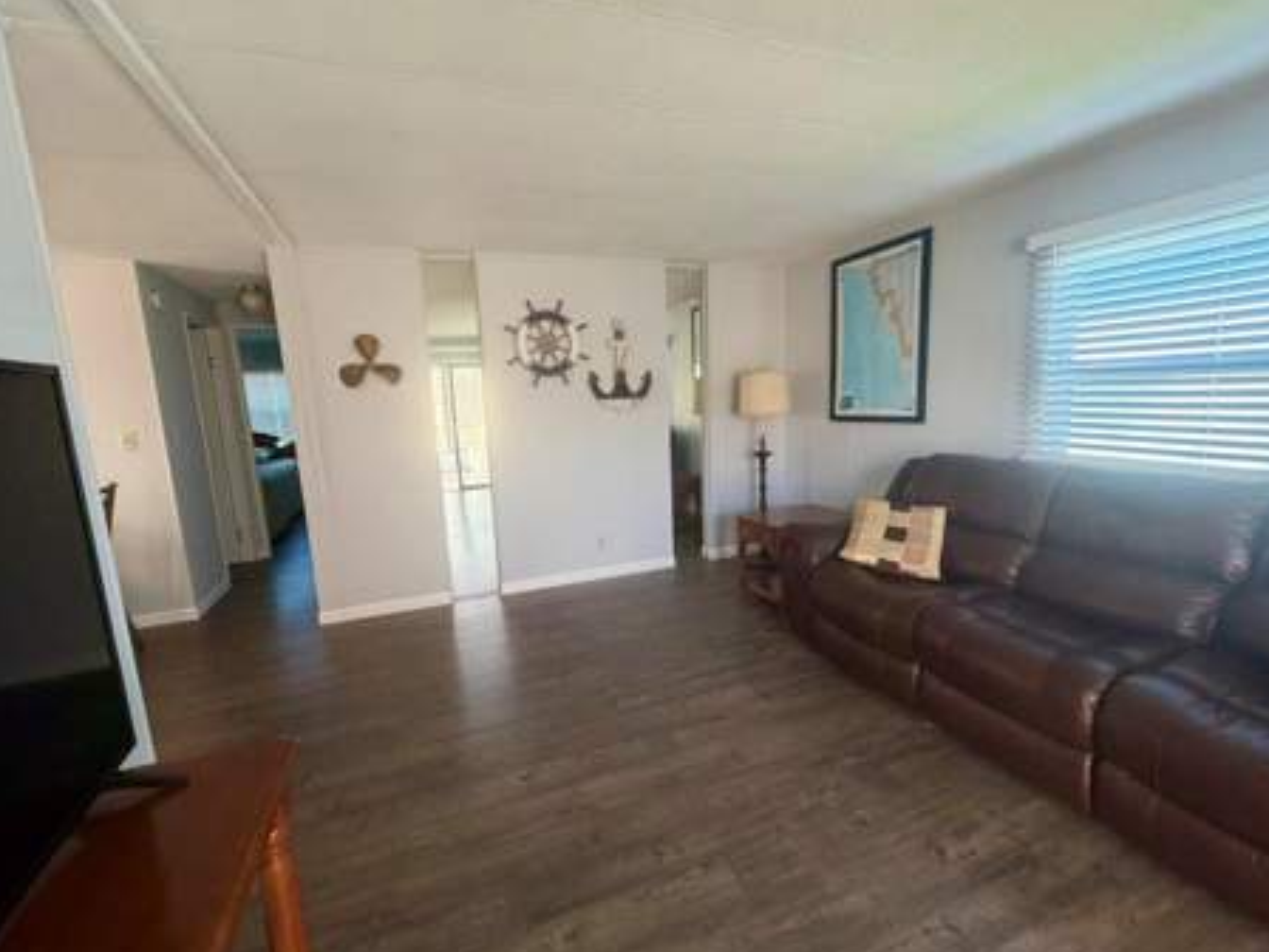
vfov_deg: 81.7
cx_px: 618
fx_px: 550
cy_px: 482
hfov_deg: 98.1
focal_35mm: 15
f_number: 2.2
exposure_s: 1/98
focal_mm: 2.22
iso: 320
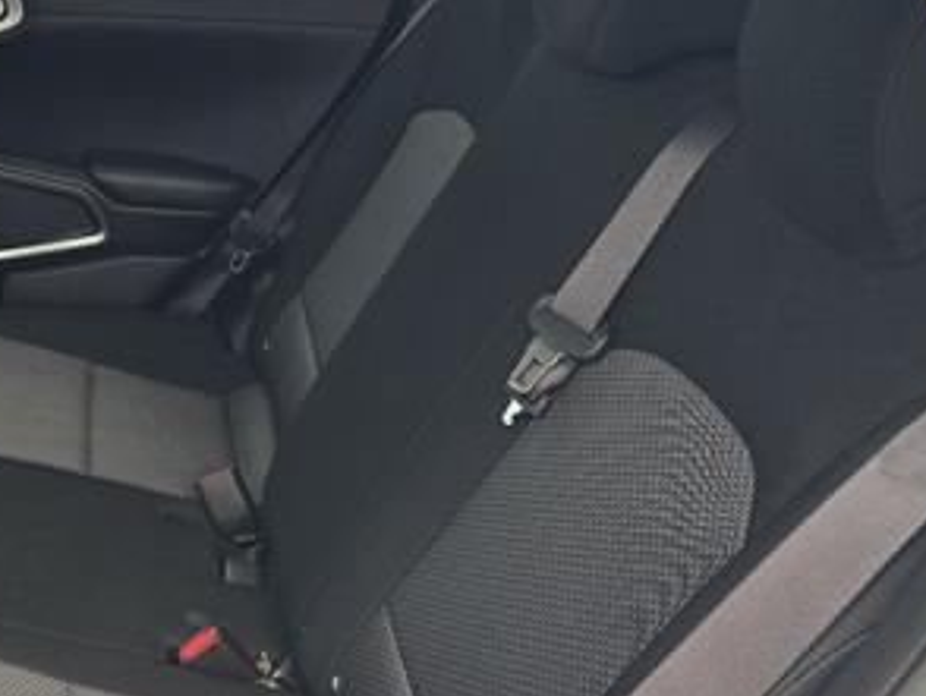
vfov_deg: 28.9
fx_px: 1339
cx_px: 104
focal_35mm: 50
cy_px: 476
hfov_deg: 36.0
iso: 50
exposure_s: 1/182
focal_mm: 6.3
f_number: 1.7
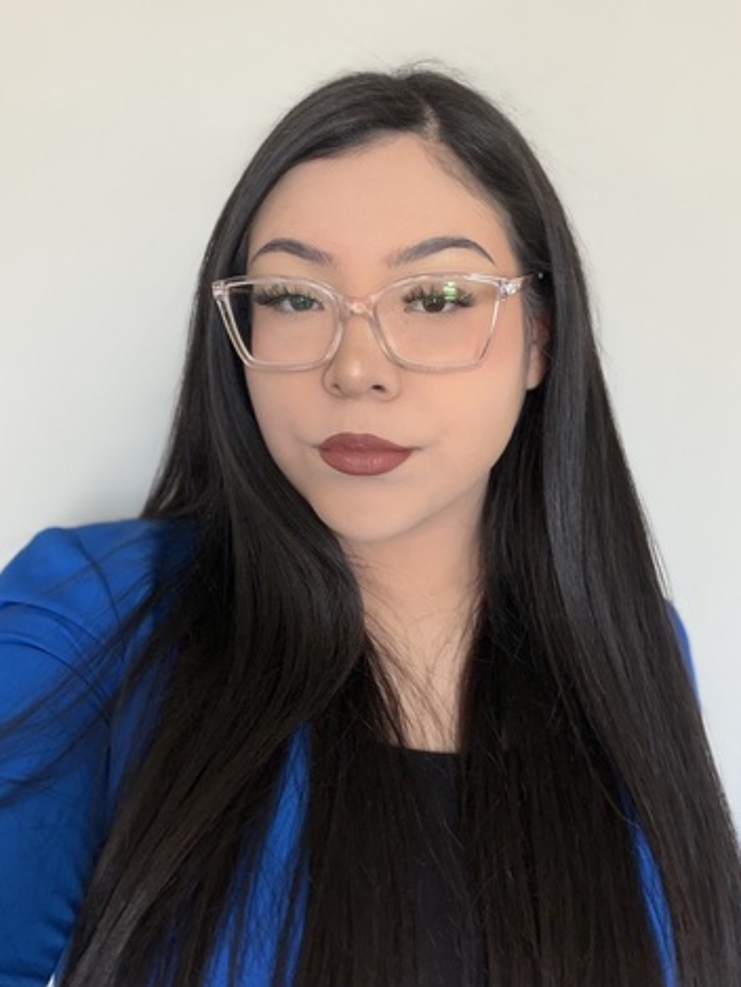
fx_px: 913
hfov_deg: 44.2
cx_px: 380
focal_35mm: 32
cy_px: 463
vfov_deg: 56.8
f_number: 1.9
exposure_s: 1/60
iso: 200
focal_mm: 2.71
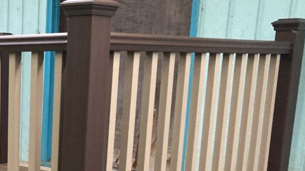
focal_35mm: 72
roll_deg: -1.8
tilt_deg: -13.4
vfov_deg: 16.0
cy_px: 210
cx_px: -3
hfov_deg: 27.6
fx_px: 582
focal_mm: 3.99
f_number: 1.8
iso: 320
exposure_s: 1/53
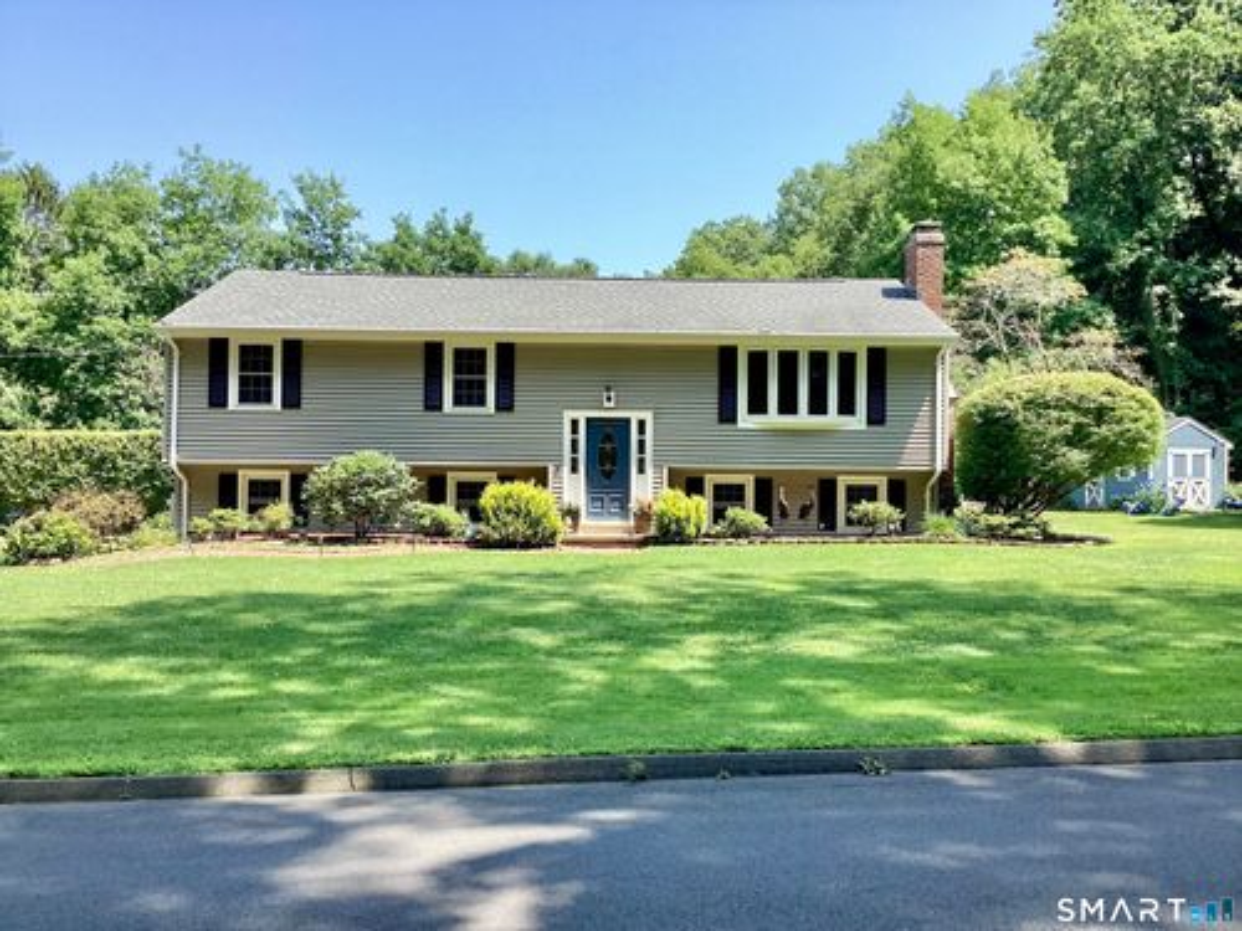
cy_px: 466
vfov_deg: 45.4
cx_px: 621
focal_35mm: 31
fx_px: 1112
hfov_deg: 58.4
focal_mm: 3.3
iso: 25
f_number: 2.4
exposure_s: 1/522
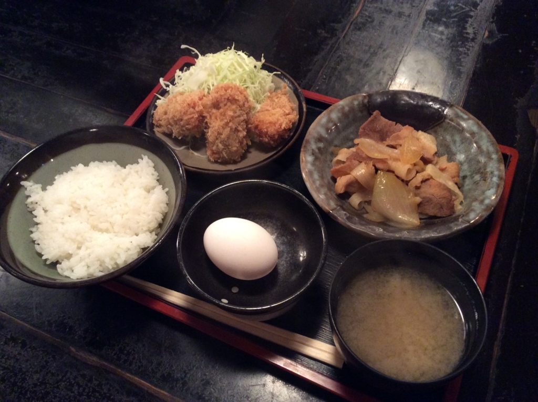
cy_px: 201
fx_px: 497
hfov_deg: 56.9
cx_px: 269
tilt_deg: -55.2
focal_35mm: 32
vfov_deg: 44.1
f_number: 2.4
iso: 250
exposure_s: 1/24
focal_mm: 3.3
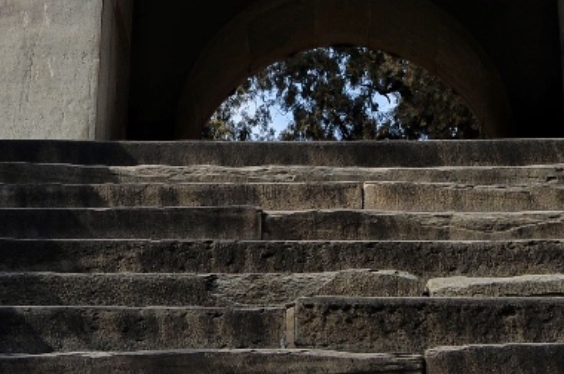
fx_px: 1846
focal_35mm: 118
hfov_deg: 17.4
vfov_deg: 10.8
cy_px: -298
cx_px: 344
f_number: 8
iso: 200
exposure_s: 1/500
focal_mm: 28
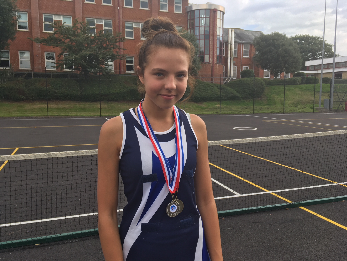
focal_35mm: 29
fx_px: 291
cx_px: 174
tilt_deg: -6.1
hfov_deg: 61.7
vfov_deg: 48.2
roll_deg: +0.0
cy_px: 130
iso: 25
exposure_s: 1/519
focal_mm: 4.15
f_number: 2.2
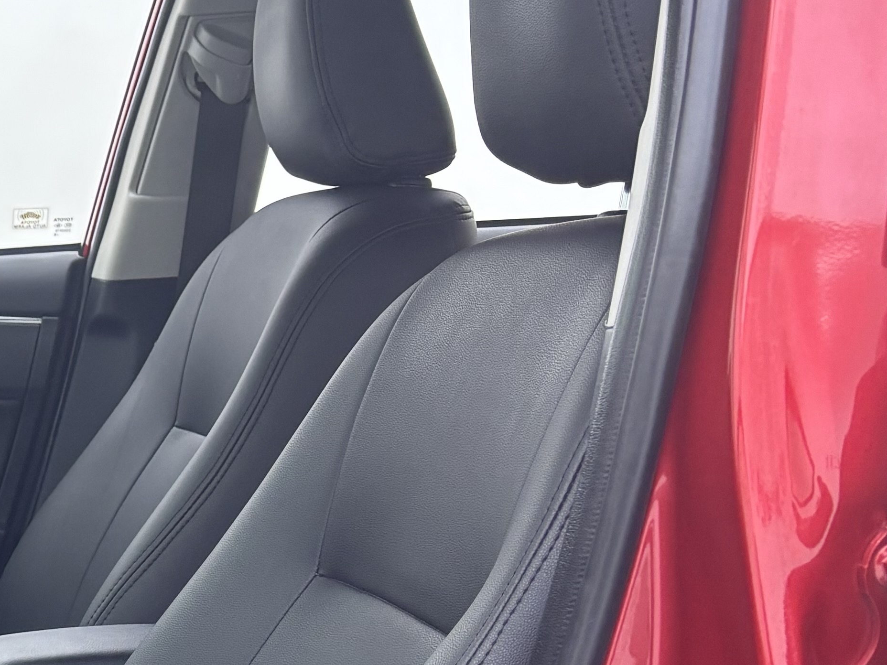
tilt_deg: -9.2
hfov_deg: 21.1
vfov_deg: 18.2
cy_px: 578
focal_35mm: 80
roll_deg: -0.4
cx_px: -390
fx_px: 2050
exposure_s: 1/100
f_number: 1.6
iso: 100
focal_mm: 5.96
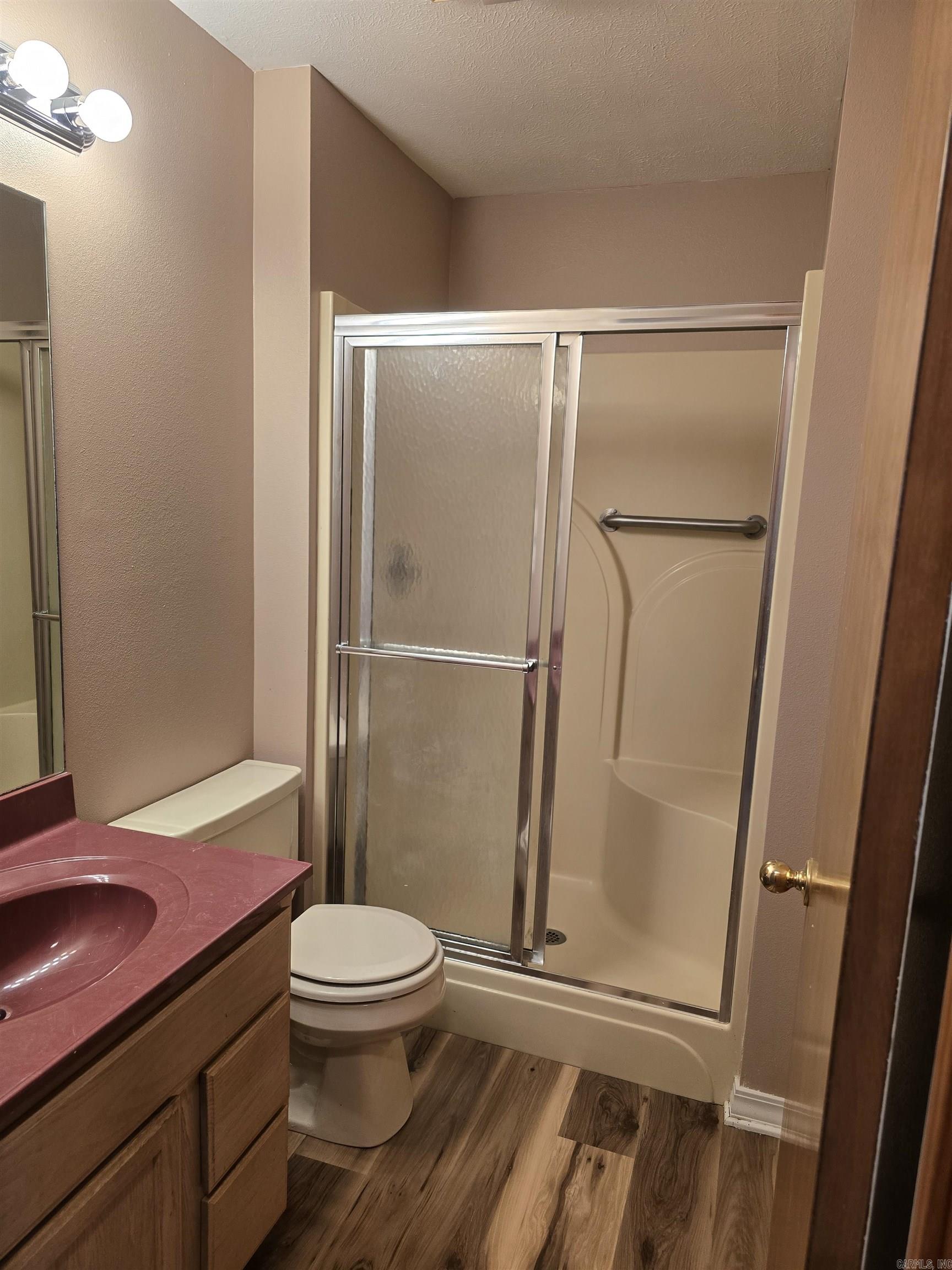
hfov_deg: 58.9
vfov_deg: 73.9
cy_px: 635
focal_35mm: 23
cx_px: 476
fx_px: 843
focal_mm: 6.3
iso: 125
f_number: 1.7
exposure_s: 1/120
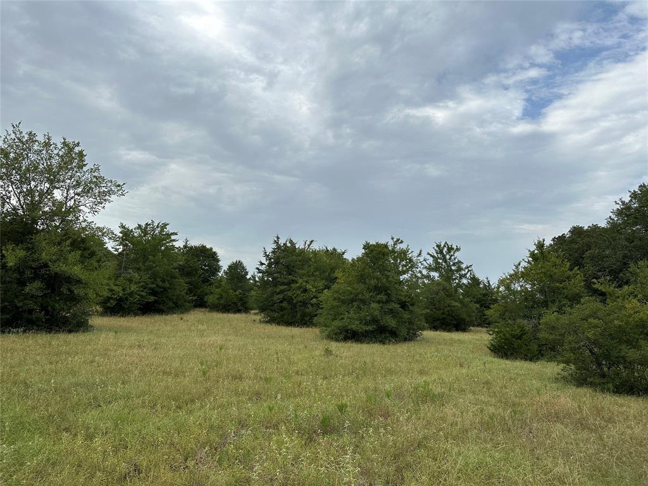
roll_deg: -3.2
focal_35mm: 24
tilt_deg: +9.3
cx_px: 324
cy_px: 243
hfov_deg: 71.6
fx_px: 449
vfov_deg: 56.8
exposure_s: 1/3155
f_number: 1.78
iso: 80
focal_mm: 6.86
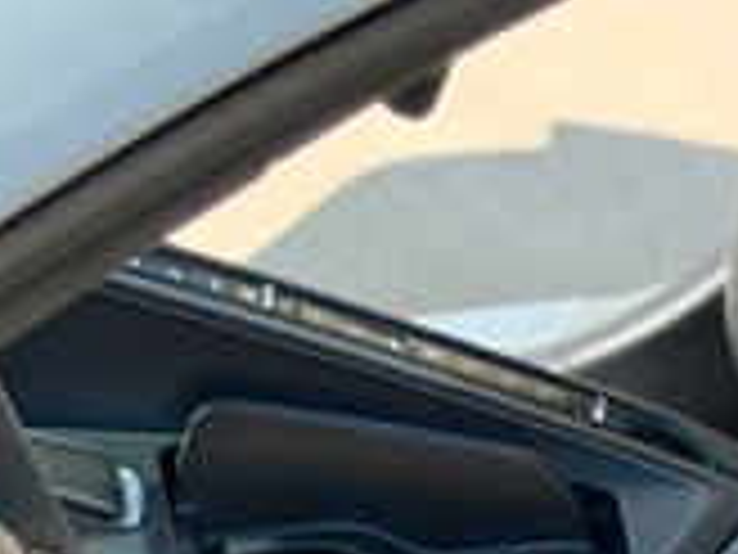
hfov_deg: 10.2
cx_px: 1184
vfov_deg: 7.9
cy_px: 572
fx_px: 3987
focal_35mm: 187
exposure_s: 1/1484
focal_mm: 6.76
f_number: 1.78
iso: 100
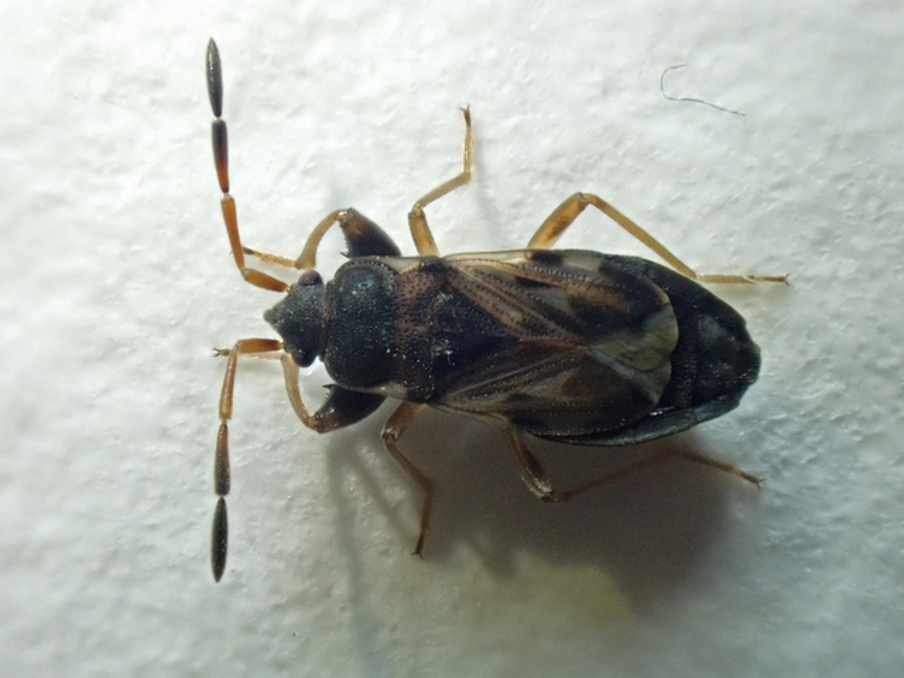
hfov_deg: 19.6
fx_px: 2612
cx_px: 452
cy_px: 339
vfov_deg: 14.8
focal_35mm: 100
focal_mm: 18
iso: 800
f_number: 6.3
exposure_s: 1/125
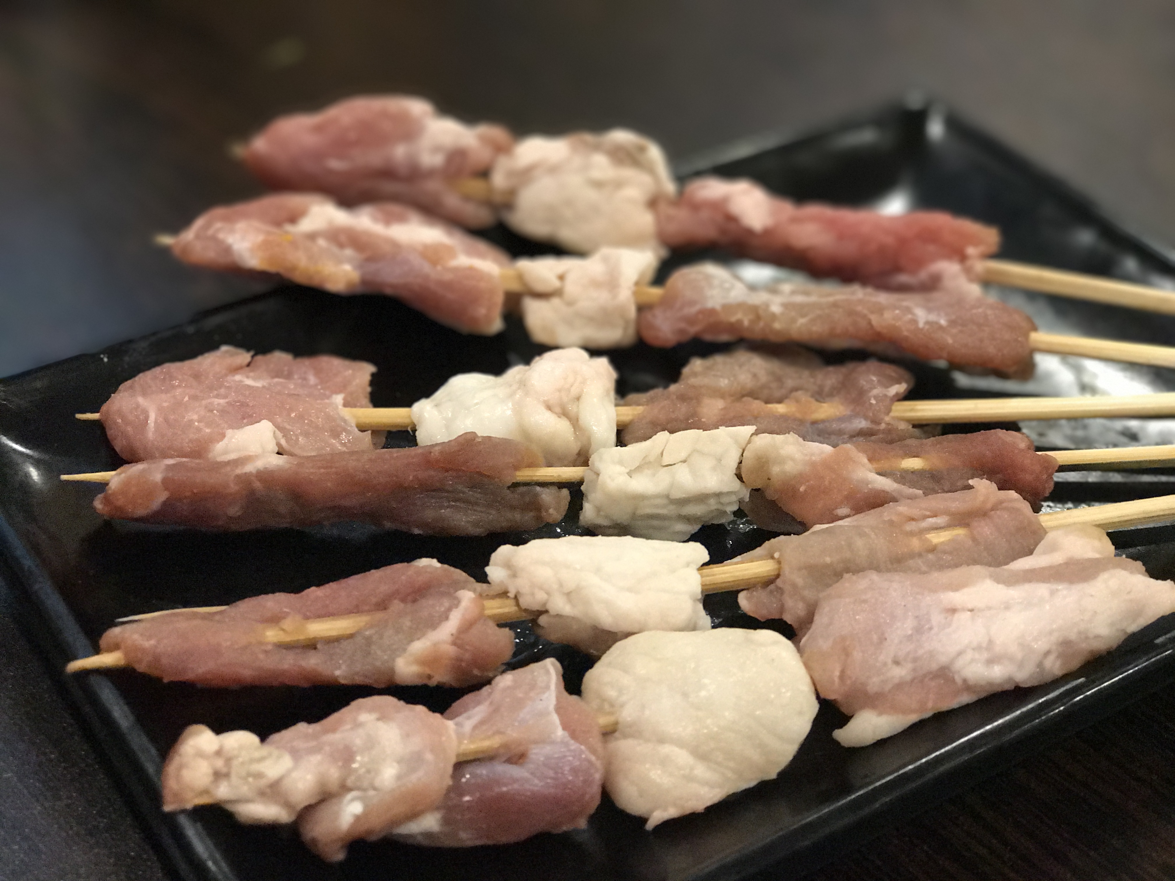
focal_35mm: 57
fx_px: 1935
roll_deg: -2.6
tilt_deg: -39.2
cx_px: 588
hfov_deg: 33.8
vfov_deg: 25.7
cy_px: 440
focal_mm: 6.6
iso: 500
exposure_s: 1/50
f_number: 2.8
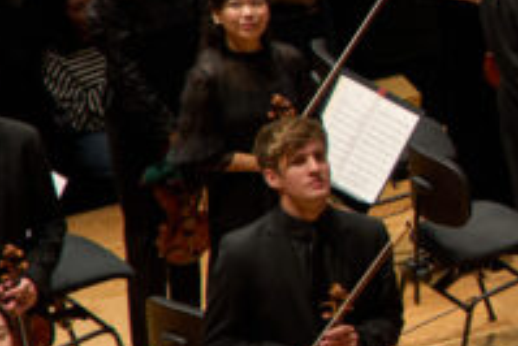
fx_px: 5184
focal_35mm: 360
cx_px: 1208
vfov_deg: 3.8
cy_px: -20
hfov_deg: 5.5
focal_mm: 70
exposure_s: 1/200
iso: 800
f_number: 2.8
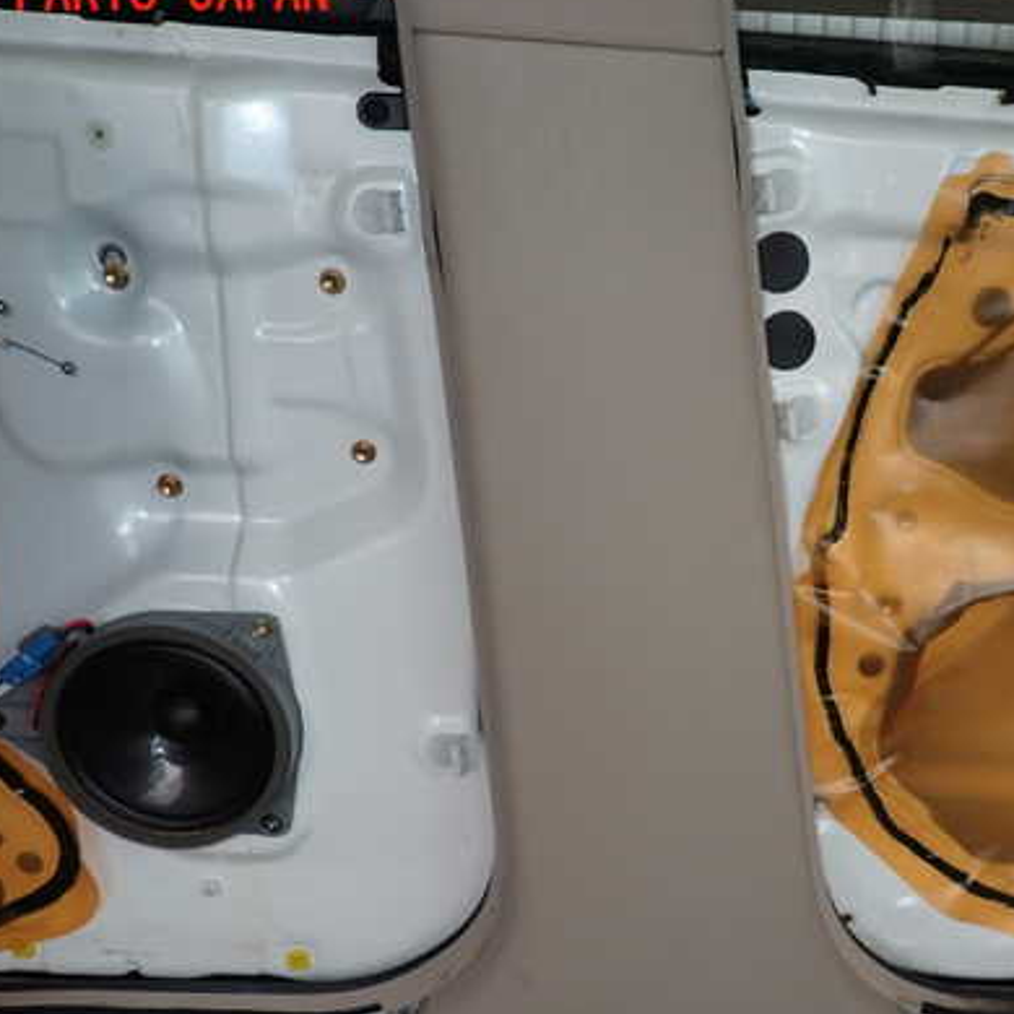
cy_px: 546
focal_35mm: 34
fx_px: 1127
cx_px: 637
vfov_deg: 48.4
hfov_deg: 48.0
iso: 100
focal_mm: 4.5
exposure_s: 1/320
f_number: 2
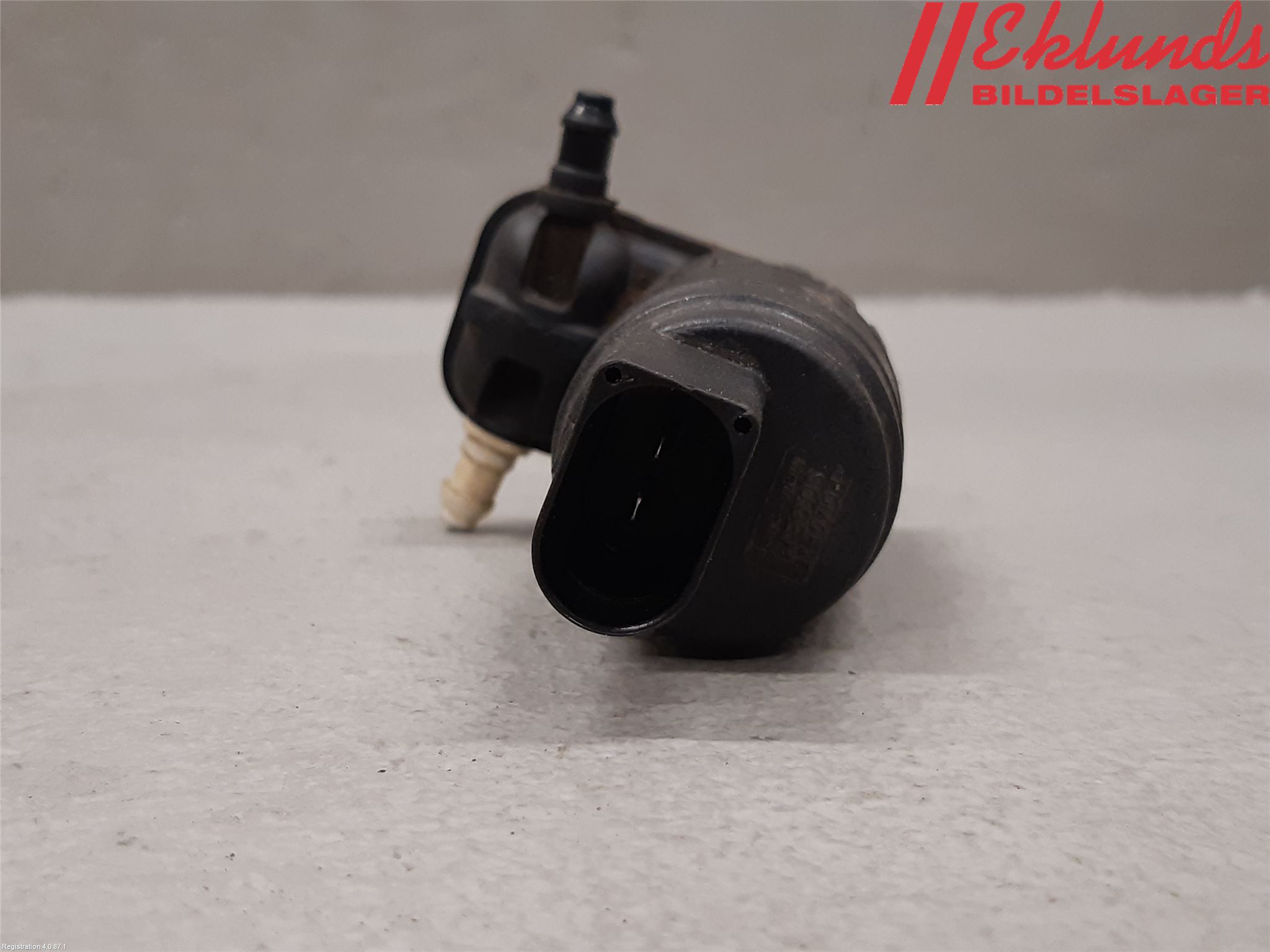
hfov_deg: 67.3
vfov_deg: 53.1
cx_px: 635
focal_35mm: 26
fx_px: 954
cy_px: 476
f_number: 1.7
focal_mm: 3.93
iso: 125
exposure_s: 1/50
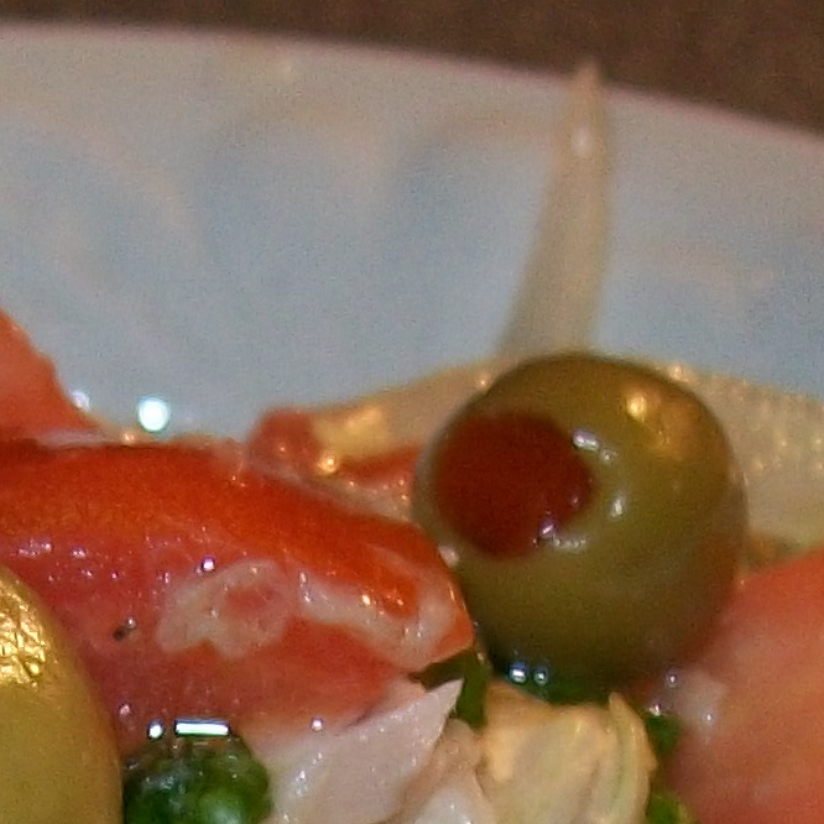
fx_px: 4201
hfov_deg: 11.1
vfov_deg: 10.5
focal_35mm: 156
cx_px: 68
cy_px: 1509
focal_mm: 6
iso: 80
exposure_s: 1/30
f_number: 2.7
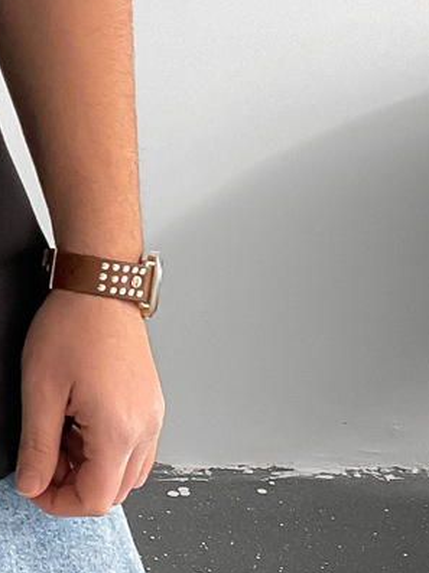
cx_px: -335
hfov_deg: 11.7
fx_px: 1936
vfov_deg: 16.8
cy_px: 185
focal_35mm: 117
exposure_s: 1/60
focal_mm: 3
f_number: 1.8
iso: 125
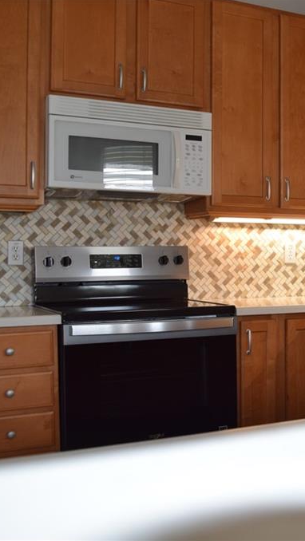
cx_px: 324
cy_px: 270
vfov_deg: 41.5
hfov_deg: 22.9
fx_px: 715
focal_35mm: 50
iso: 560
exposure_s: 1/125
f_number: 5.6
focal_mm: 21
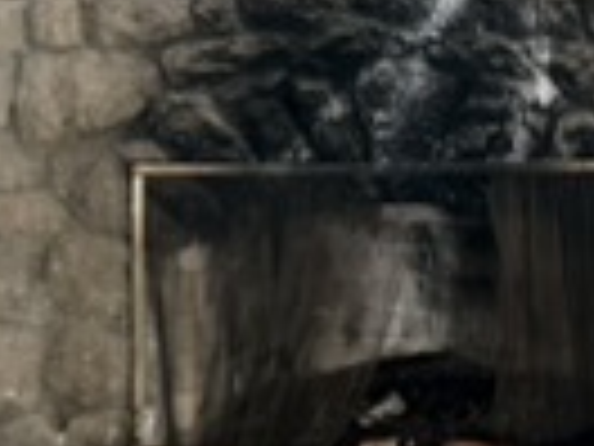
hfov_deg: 22.2
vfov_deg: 16.4
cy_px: -72
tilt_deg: +2.2
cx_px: 490
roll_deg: -0.3
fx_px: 1493
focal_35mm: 87
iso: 1000
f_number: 1.78
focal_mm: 6.76
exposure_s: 1/30
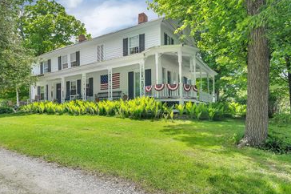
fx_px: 178
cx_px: 102
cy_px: 104
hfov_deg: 76.6
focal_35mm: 22
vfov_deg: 57.1
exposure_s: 1/2000
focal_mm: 16
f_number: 4.5
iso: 250
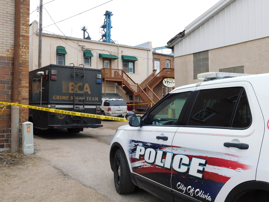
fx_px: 280
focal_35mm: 36
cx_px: 134
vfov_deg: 39.7
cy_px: 101
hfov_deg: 51.4
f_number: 3.5
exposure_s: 1/125
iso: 125
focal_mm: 6.3
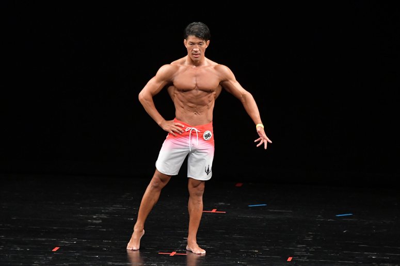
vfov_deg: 4.8
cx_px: 200
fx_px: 3165
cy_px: 133
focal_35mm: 285
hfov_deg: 7.2
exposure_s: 1/400
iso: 3200
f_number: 5.6
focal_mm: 190
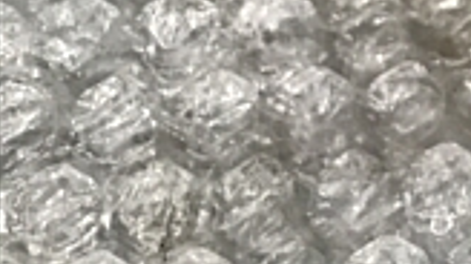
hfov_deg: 15.0
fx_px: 1485
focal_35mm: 119
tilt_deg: -70.1
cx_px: 916
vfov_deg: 9.0
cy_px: -402
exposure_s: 1/24
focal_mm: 3.99
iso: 40
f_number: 1.8
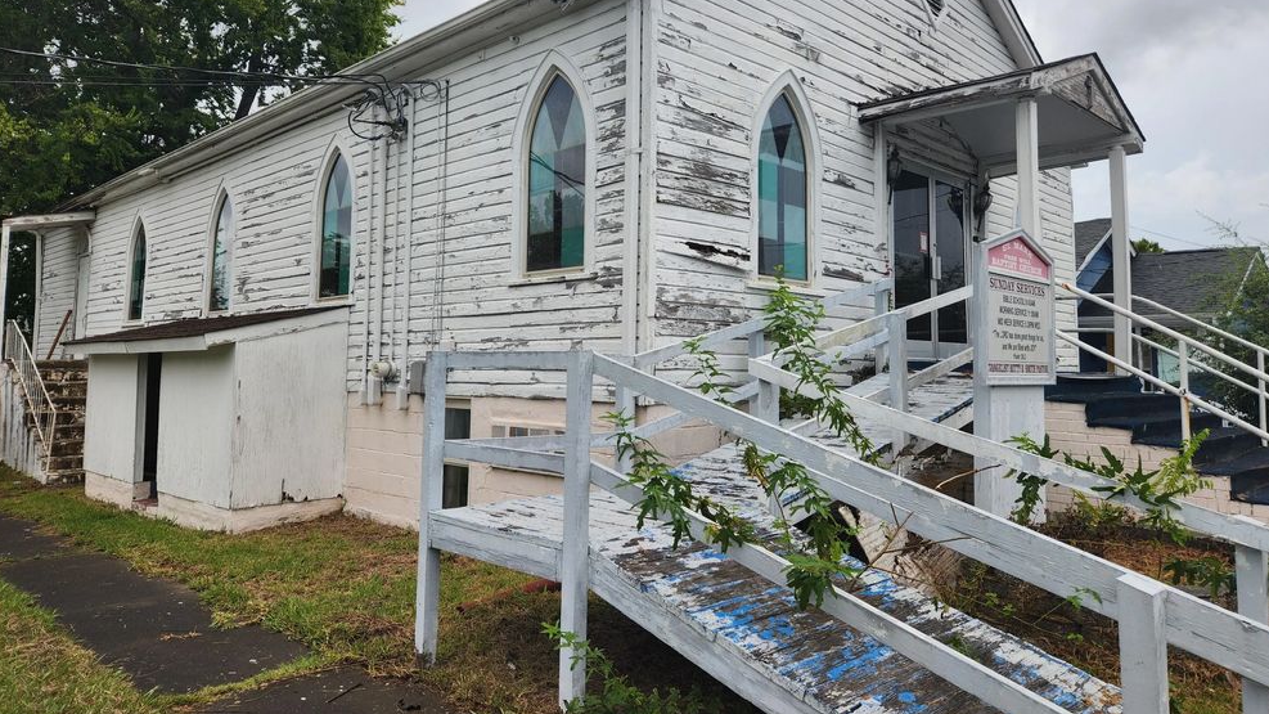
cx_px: 630
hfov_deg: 71.9
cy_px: 293
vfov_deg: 44.2
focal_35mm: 26
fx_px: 875
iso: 20
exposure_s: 1/919
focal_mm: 5.4
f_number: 1.8
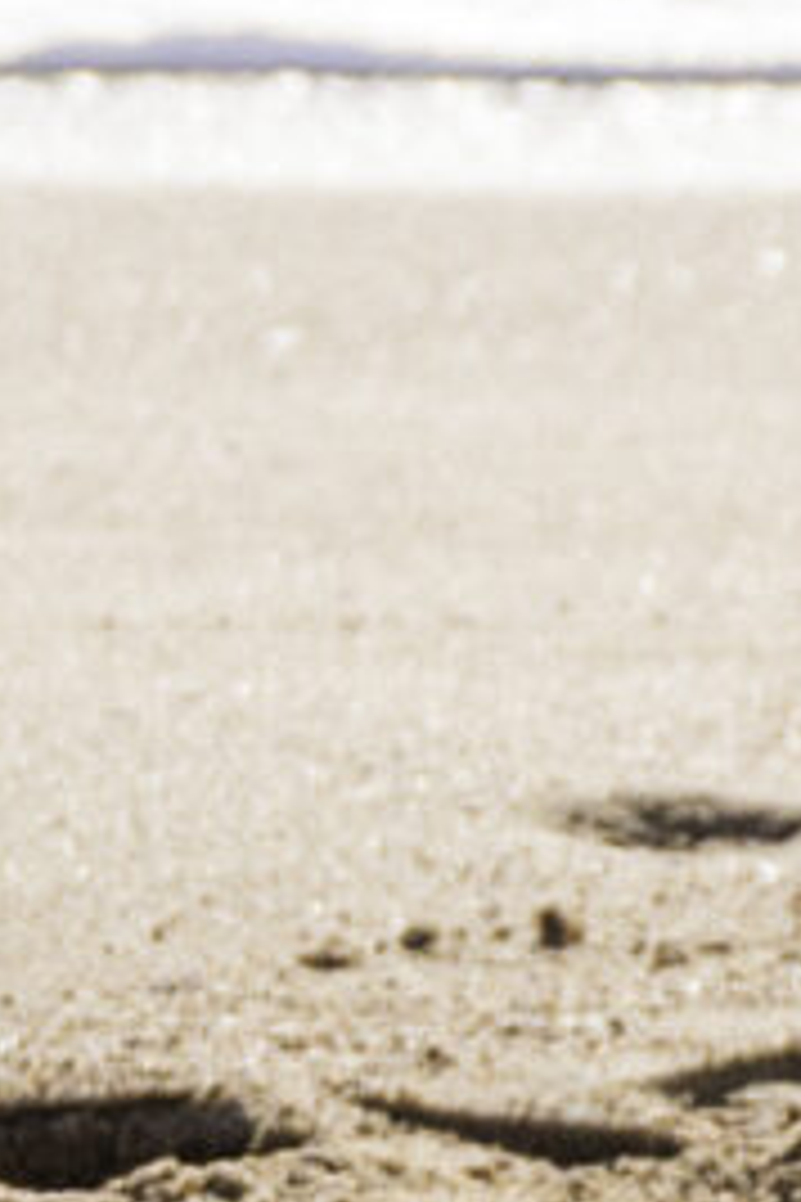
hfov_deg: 3.2
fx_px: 14050
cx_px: 2979
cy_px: -1047
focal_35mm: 421
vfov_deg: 4.8
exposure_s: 1/5000
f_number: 4
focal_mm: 44
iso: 160
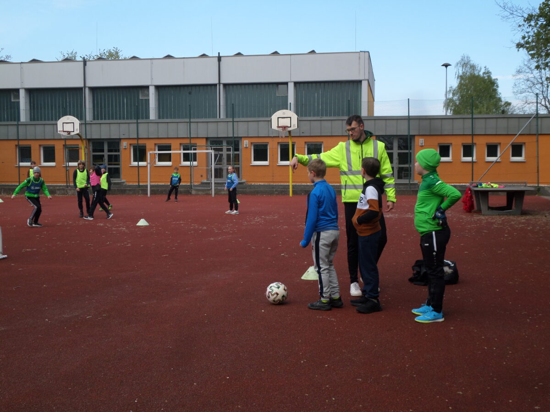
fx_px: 667
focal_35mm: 42
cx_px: 275
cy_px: 206
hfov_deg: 44.8
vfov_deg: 34.3
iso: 80
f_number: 3.9
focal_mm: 7.6
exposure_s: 1/250
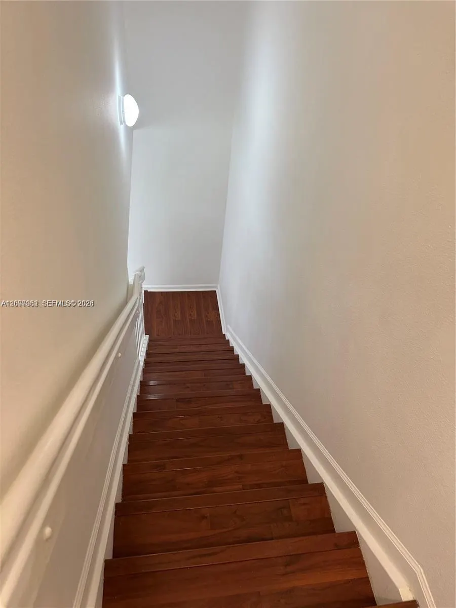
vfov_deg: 71.6
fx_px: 422
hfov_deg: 56.8
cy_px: 304
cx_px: 228
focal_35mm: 24
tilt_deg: -45.7
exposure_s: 1/120
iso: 160
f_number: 1.78
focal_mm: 6.86
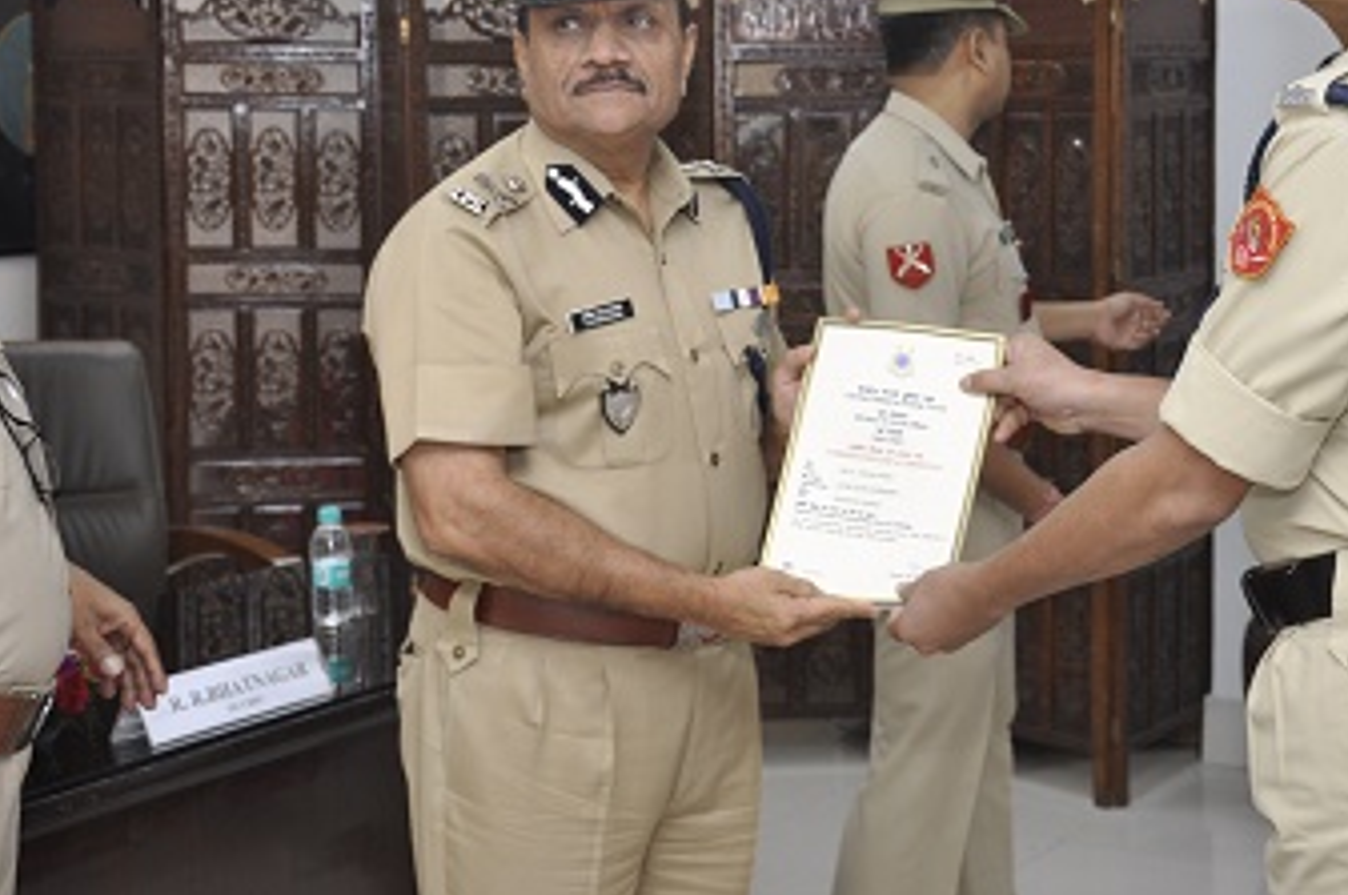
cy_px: 253
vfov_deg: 19.6
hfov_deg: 29.0
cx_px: 929
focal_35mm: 69
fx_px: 2580
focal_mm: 30
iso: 500
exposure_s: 1/125
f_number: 5.6
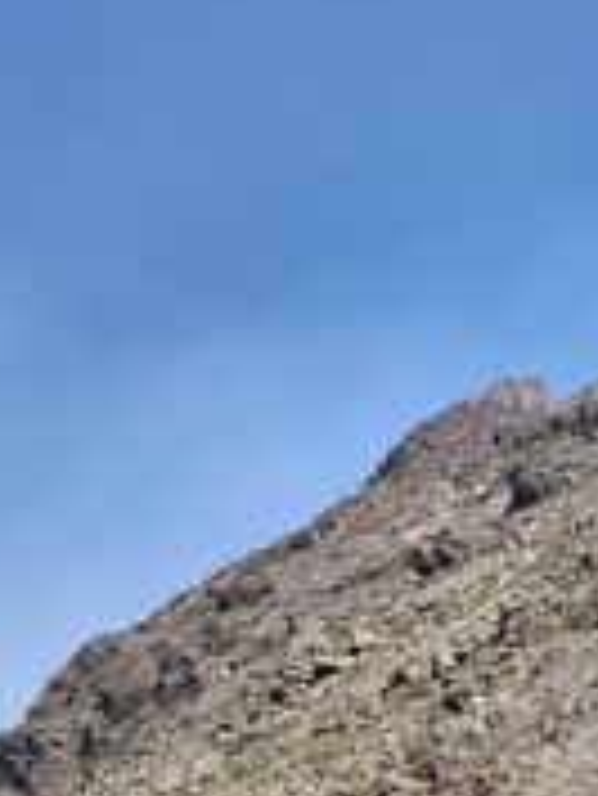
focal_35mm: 65
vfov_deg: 27.9
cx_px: 479
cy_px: 805
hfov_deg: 22.3
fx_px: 1495
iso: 20
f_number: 1.8
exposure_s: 1/1400
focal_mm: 5.4
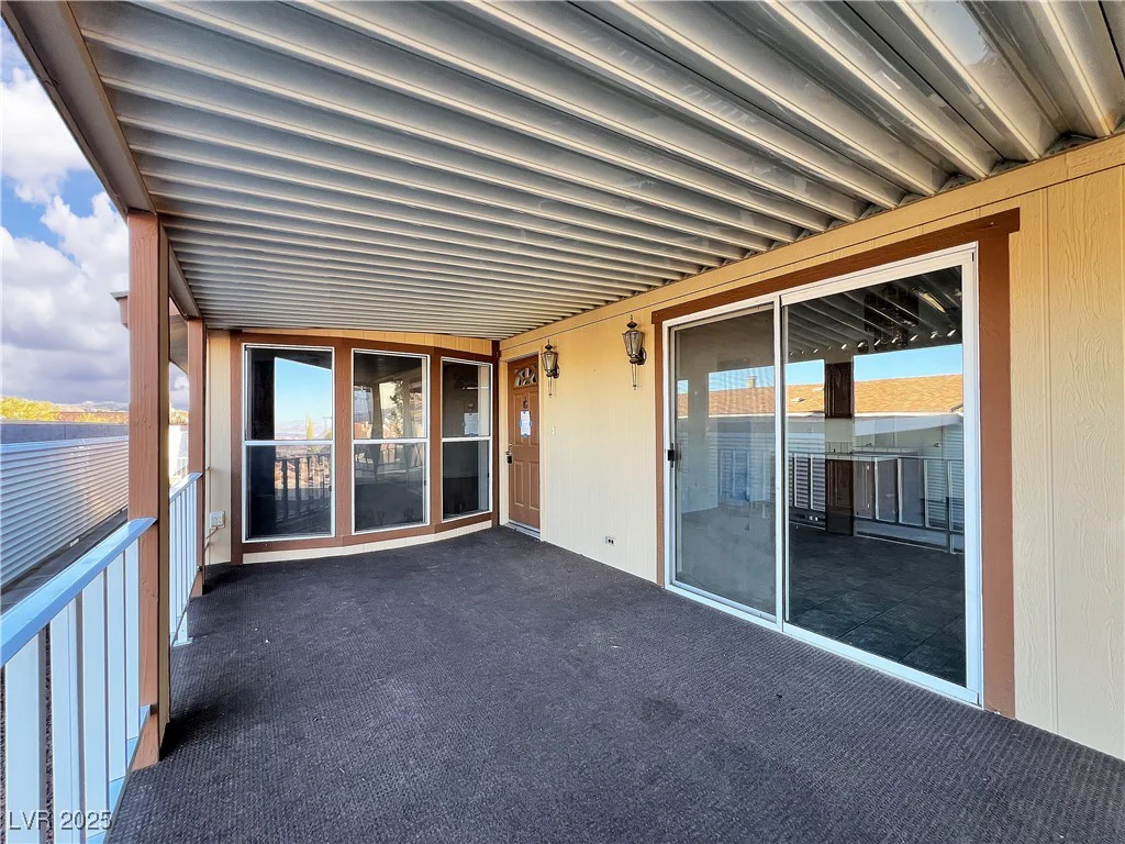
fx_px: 422
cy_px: 422
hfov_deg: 106.2
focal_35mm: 13
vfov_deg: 89.9
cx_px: 562
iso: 40
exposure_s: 1/99
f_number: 1.8
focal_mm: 1.57
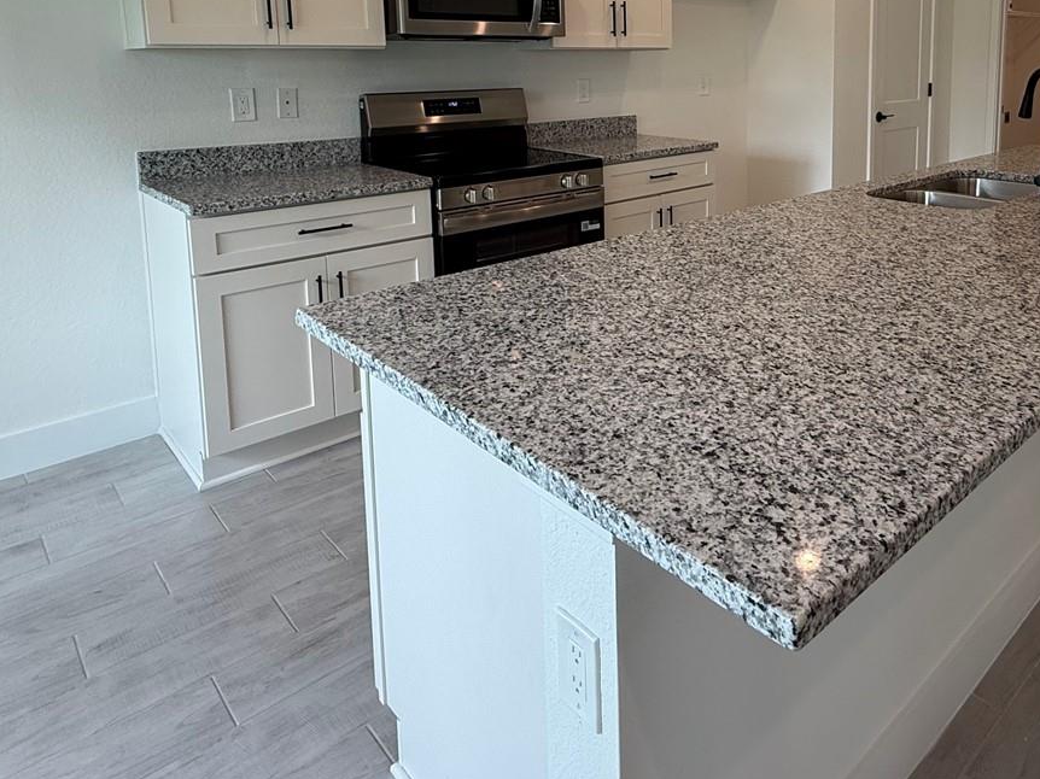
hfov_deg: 65.3
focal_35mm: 26
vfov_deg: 49.9
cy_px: 156
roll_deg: -0.1
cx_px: 705
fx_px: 781
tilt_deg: -7.3
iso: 125
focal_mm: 2.22
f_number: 2.2
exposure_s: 1/120
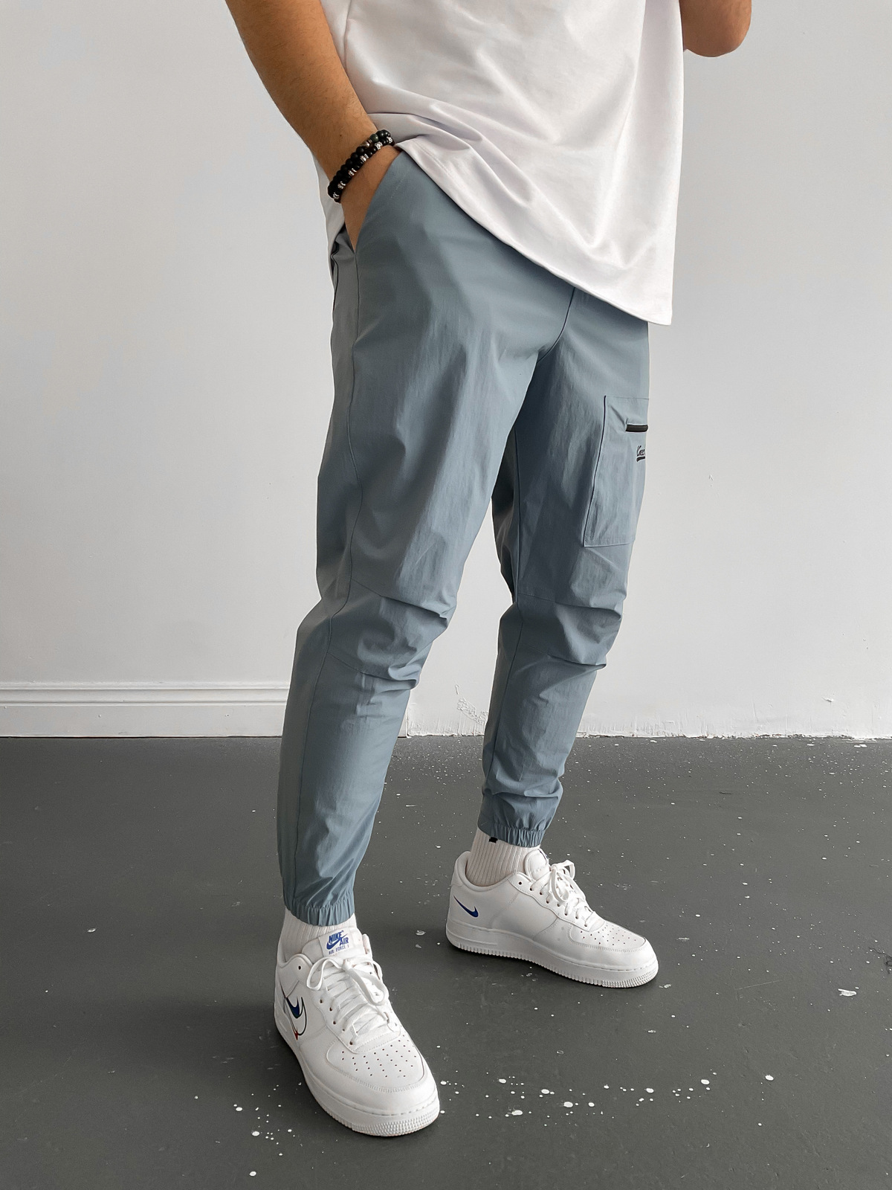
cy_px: 595
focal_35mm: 29
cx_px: 446
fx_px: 996
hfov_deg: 48.2
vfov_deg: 61.7
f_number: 1.8
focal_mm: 3
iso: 64
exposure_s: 1/100
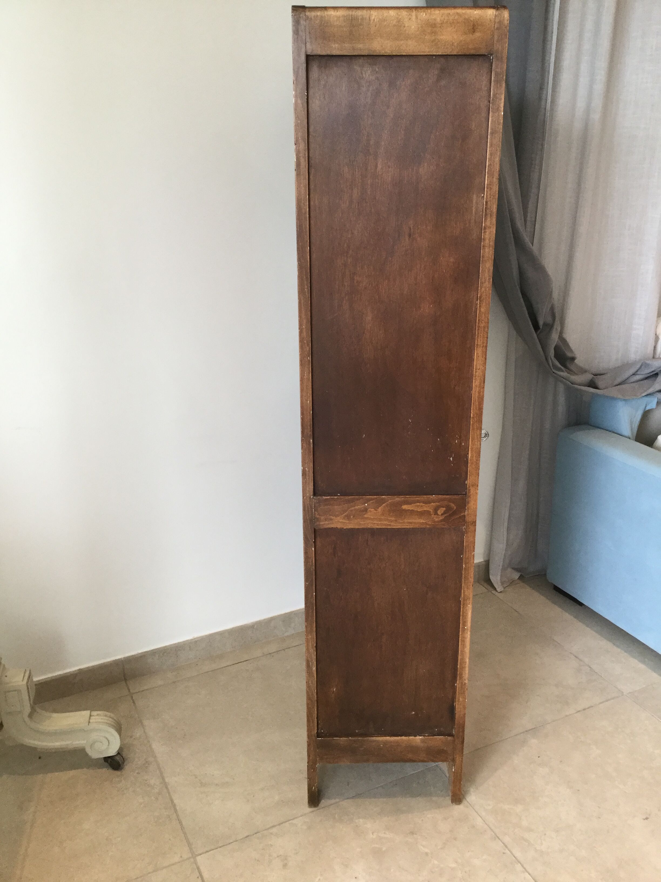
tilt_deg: -21.1
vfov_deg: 58.4
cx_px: 330
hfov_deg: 45.4
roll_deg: +1.5
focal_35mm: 31
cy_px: 441
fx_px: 789
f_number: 2.4
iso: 100
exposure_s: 1/33
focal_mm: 3.3
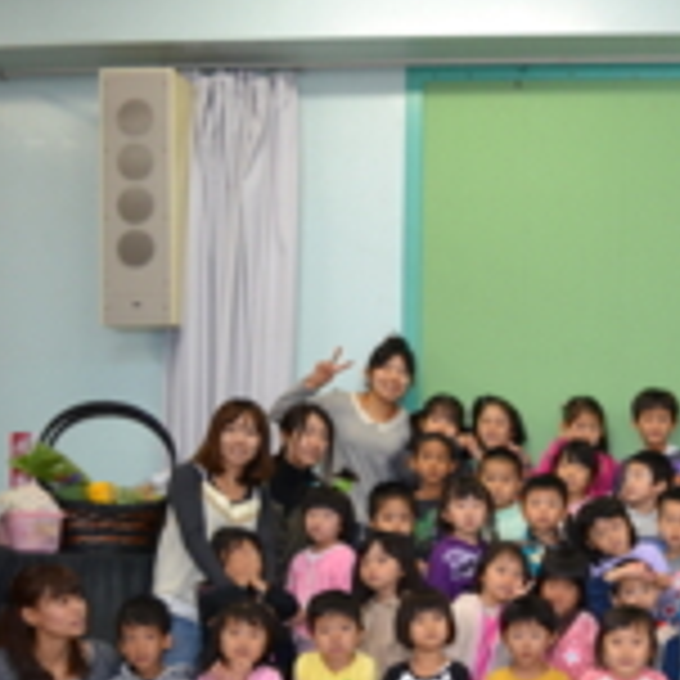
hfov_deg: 25.3
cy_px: 525
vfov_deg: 27.7
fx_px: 1356
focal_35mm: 61
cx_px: 820
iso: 800
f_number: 3.5
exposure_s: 1/60
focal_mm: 18
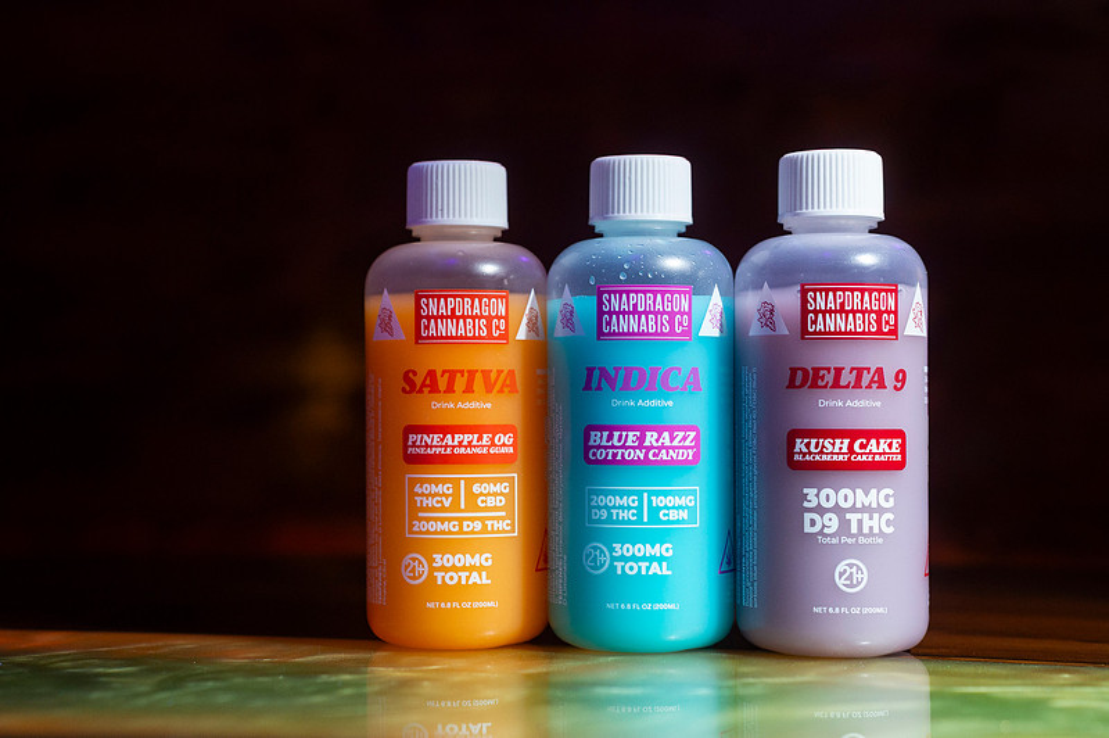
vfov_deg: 24.5
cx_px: 567
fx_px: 1698
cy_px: 370
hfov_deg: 36.2
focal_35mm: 55
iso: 1600
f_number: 4
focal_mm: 50
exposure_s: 1/60
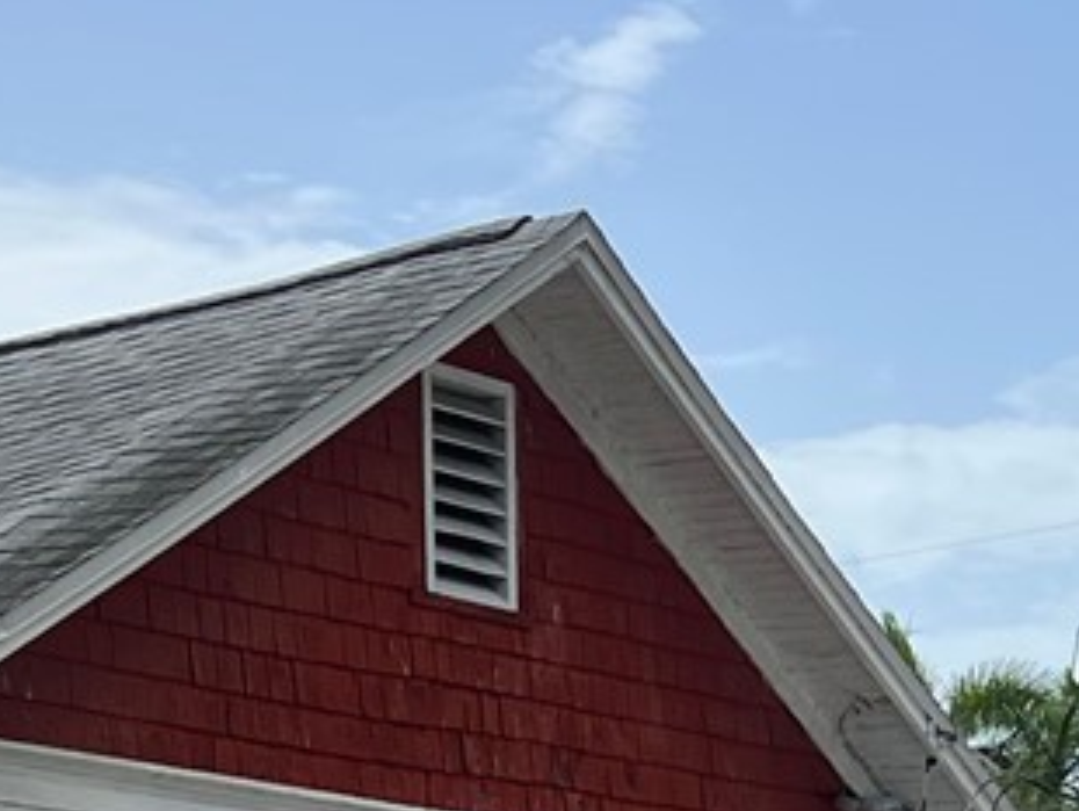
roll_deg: +0.8
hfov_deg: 14.7
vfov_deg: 10.5
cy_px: 1357
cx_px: 533
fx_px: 4180
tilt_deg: -1.5
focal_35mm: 134
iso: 50
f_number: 1.5
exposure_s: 1/5076
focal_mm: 5.7
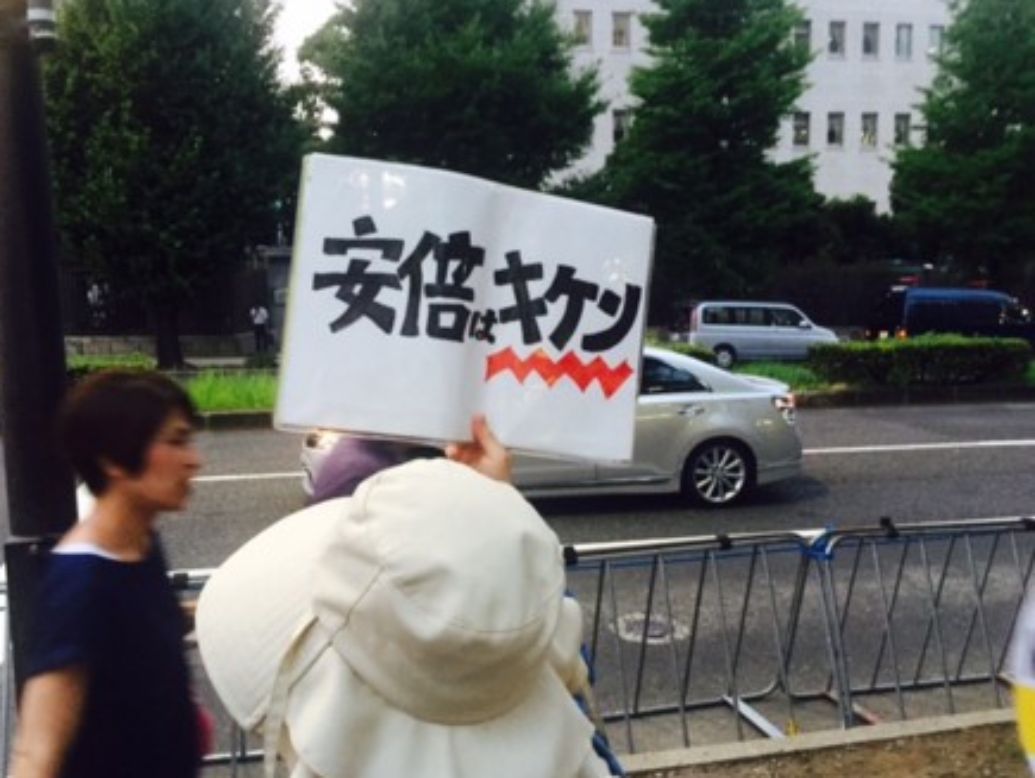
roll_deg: +0.7
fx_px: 898
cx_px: 504
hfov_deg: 59.9
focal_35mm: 30
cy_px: 385
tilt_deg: -1.0
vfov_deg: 46.9
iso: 125
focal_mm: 4.15
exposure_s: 1/30
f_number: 2.2
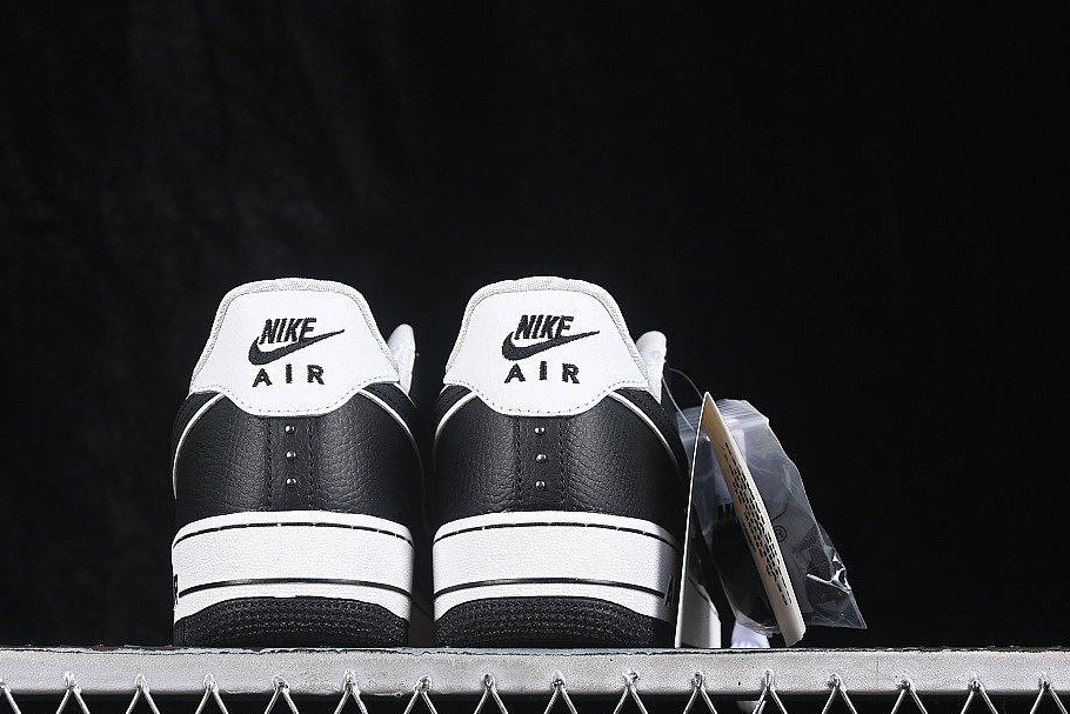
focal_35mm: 89
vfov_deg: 15.4
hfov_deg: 22.8
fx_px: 2646
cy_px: 383
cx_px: 463
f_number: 6.3
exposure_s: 1/60
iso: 160
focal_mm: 50
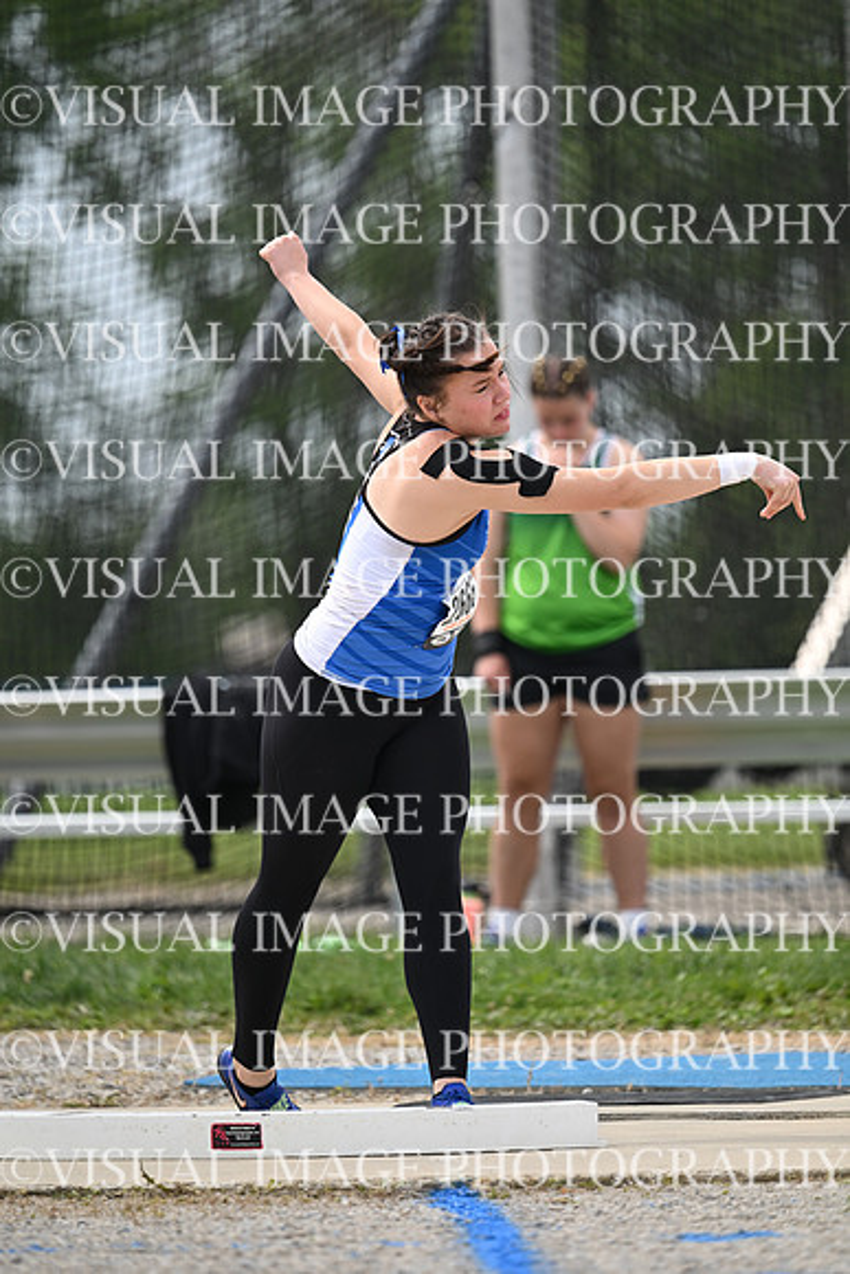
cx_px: 425
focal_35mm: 400
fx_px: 14157
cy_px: 637
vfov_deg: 5.2
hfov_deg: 3.4
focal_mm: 400
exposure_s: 1/2500
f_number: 4.5
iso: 500
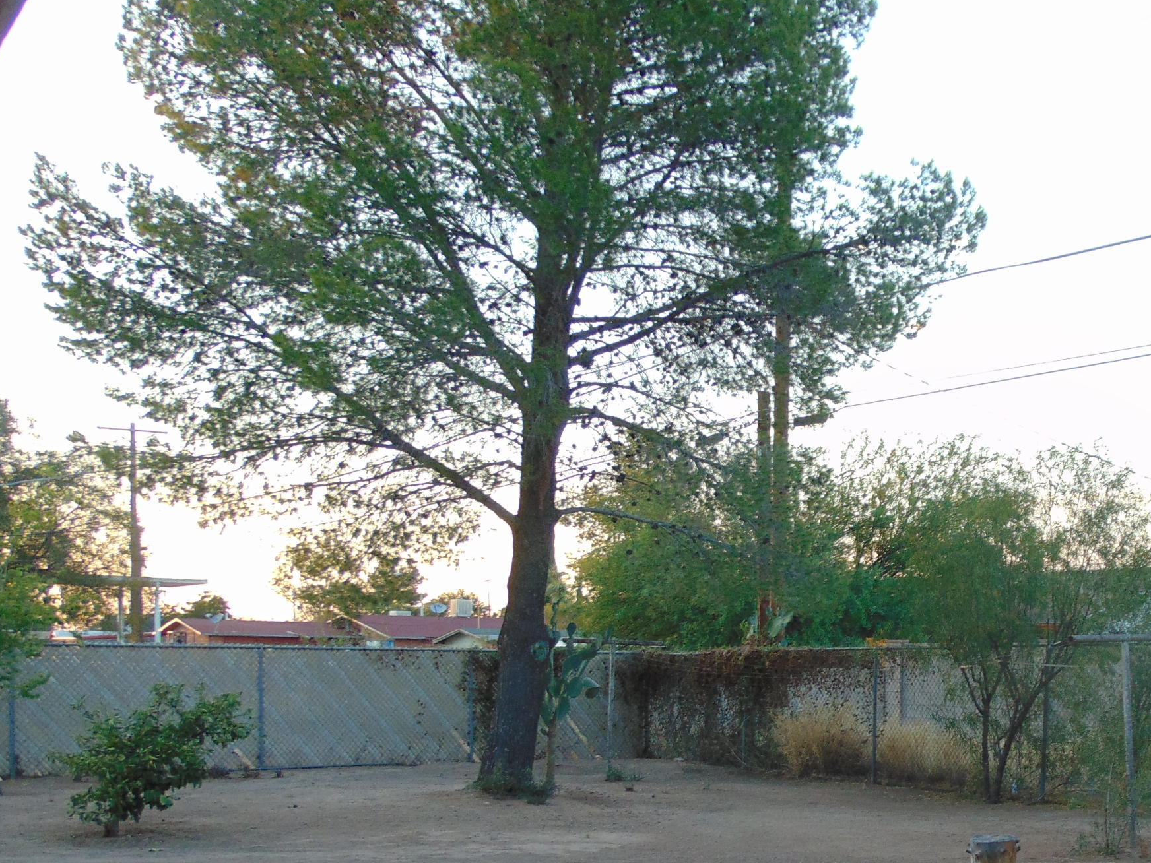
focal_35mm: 43
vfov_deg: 32.4
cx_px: 911
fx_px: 1430
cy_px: 729
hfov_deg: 42.0
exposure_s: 1/50
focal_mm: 4.5
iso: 80
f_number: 3
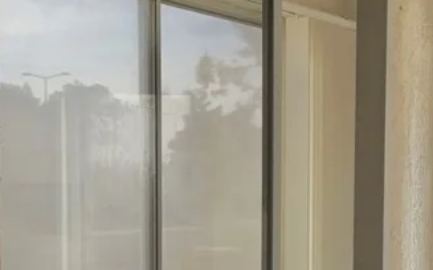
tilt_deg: -6.7
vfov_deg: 12.3
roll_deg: -0.9
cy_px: 344
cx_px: 369
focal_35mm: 103
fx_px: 1215
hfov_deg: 19.9
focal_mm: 3.3
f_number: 2.4
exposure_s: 1/120
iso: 25
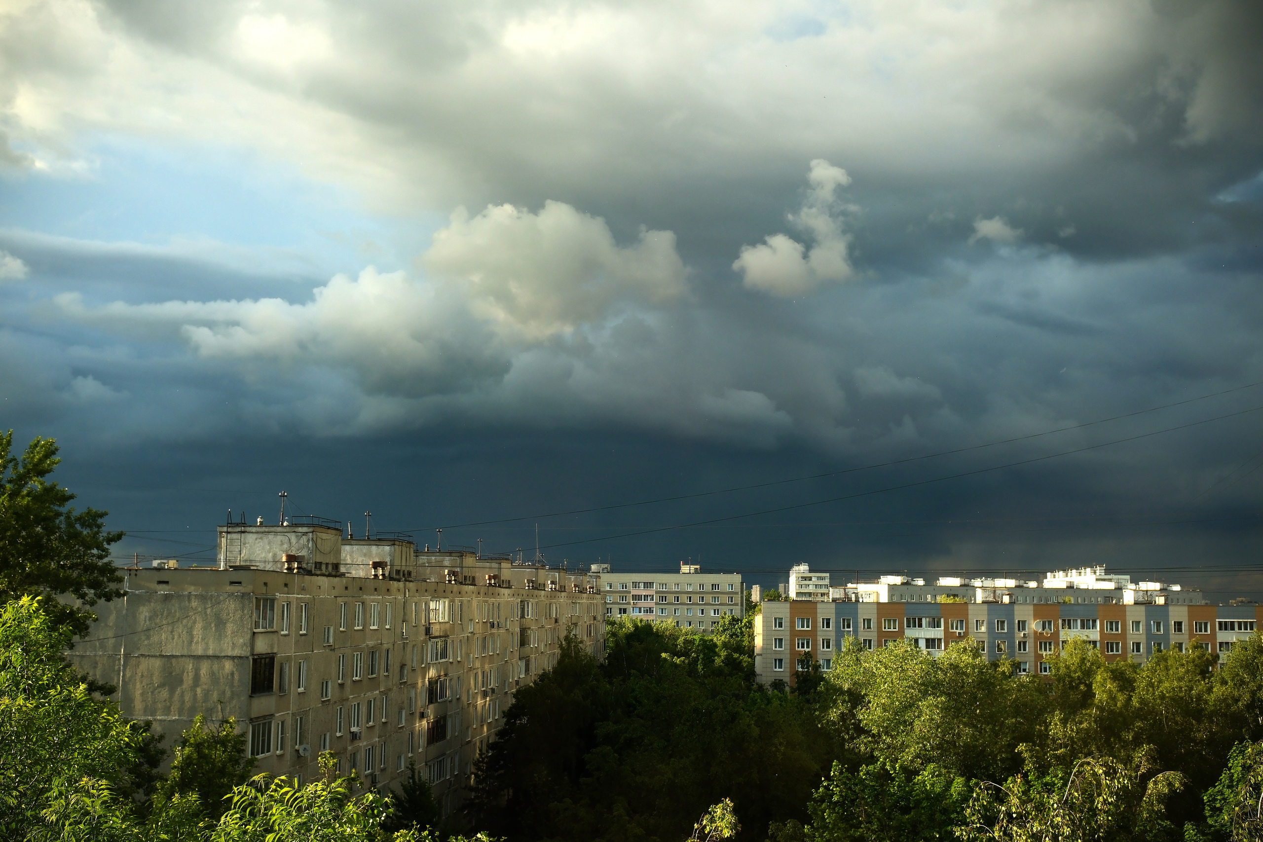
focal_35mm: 41
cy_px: 421
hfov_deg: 47.4
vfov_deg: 32.6
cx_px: 632
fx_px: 1438
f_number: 5.6
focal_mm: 27
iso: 640
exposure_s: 1/950
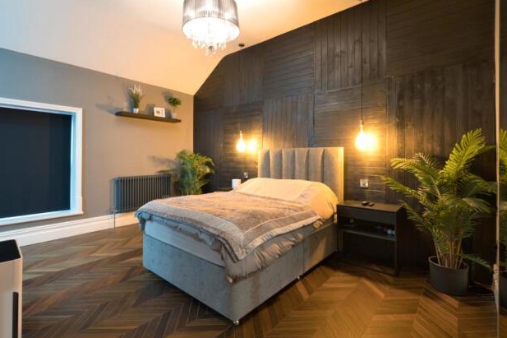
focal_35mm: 17
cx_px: 252
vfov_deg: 70.4
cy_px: 163
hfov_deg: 93.3
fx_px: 239
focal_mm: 16
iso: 640
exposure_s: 1/1.25
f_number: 7.1
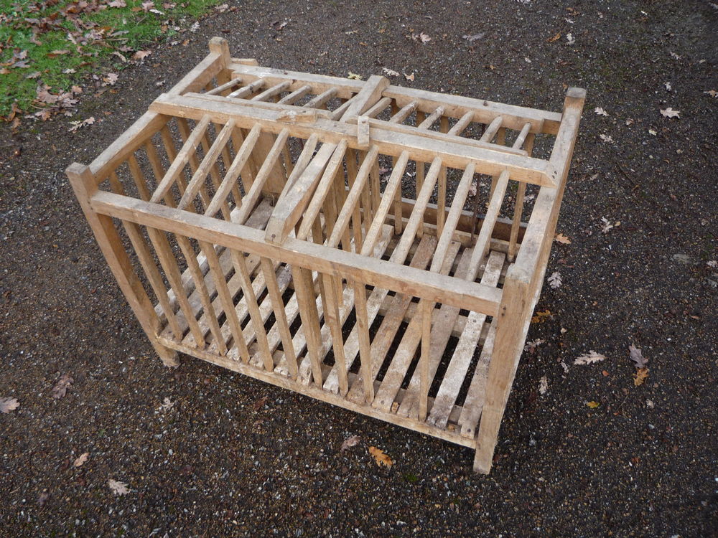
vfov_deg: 46.8
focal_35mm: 30
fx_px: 622
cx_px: 359
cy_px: 269
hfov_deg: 60.0
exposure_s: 1/100
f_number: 4
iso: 100
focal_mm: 5.2
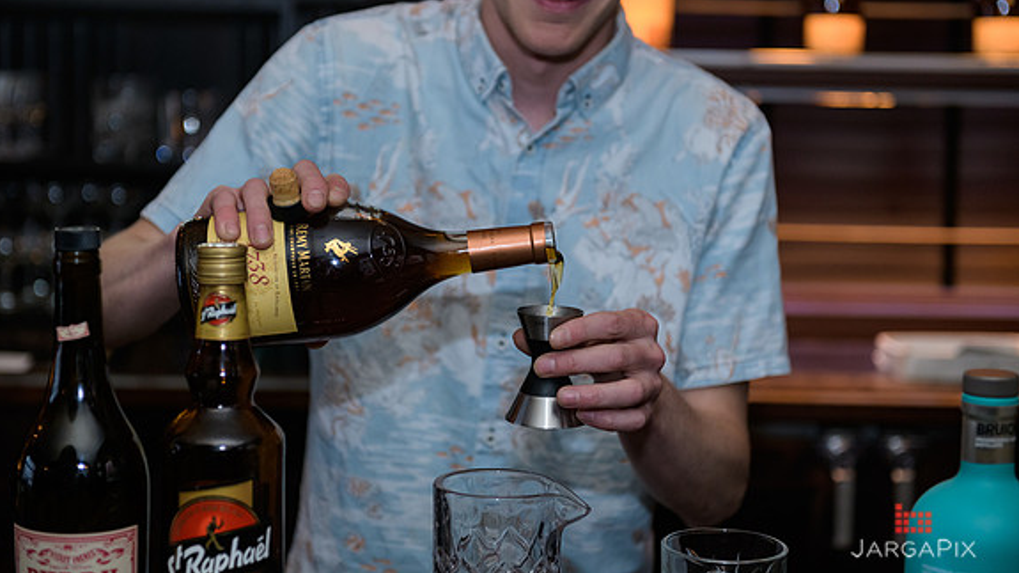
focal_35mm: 74
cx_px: 507
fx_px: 1999
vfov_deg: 16.3
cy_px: 253
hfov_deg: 28.6
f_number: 3.2
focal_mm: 70
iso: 1000
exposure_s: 1/125
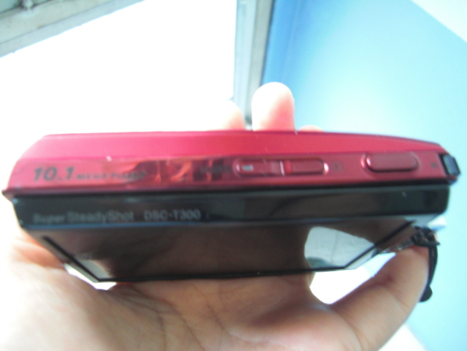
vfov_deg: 49.7
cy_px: 176
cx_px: 234
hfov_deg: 63.4
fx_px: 378
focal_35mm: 28
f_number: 2.6
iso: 200
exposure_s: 1/6
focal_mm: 4.9
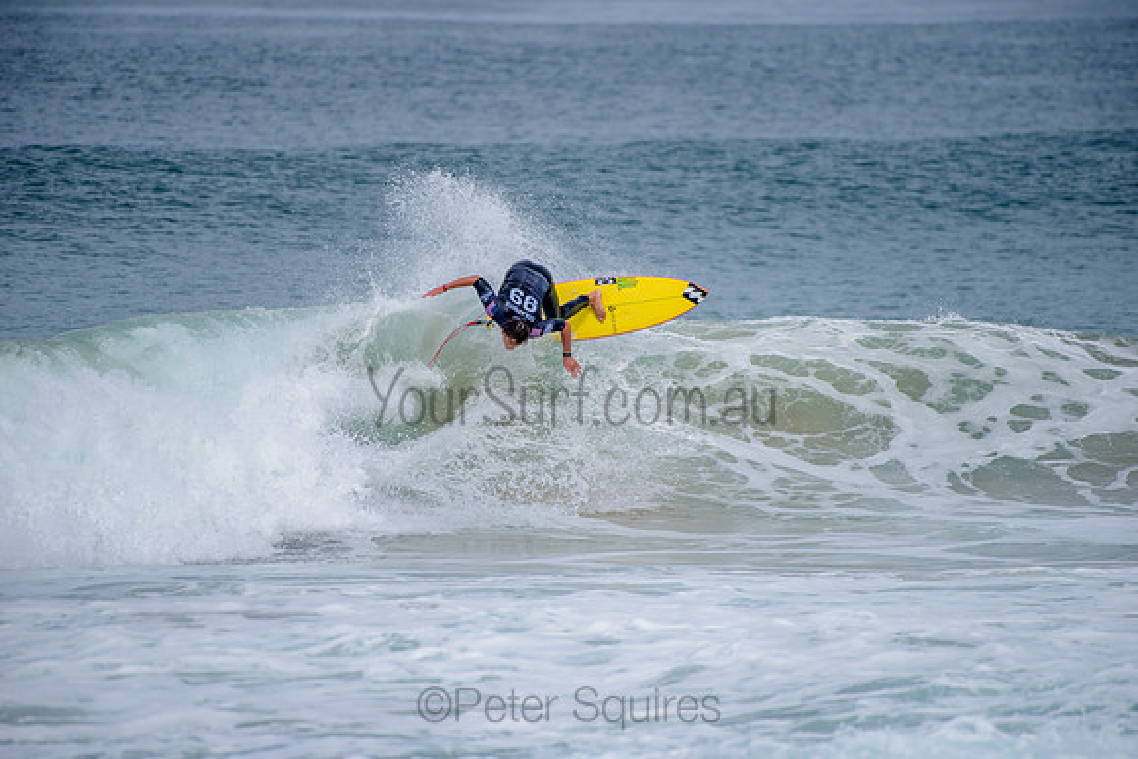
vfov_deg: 2.8
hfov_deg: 4.1
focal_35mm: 500
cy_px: 380
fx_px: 15809
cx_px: 569
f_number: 5.6
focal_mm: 500
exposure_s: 1/2000
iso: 180
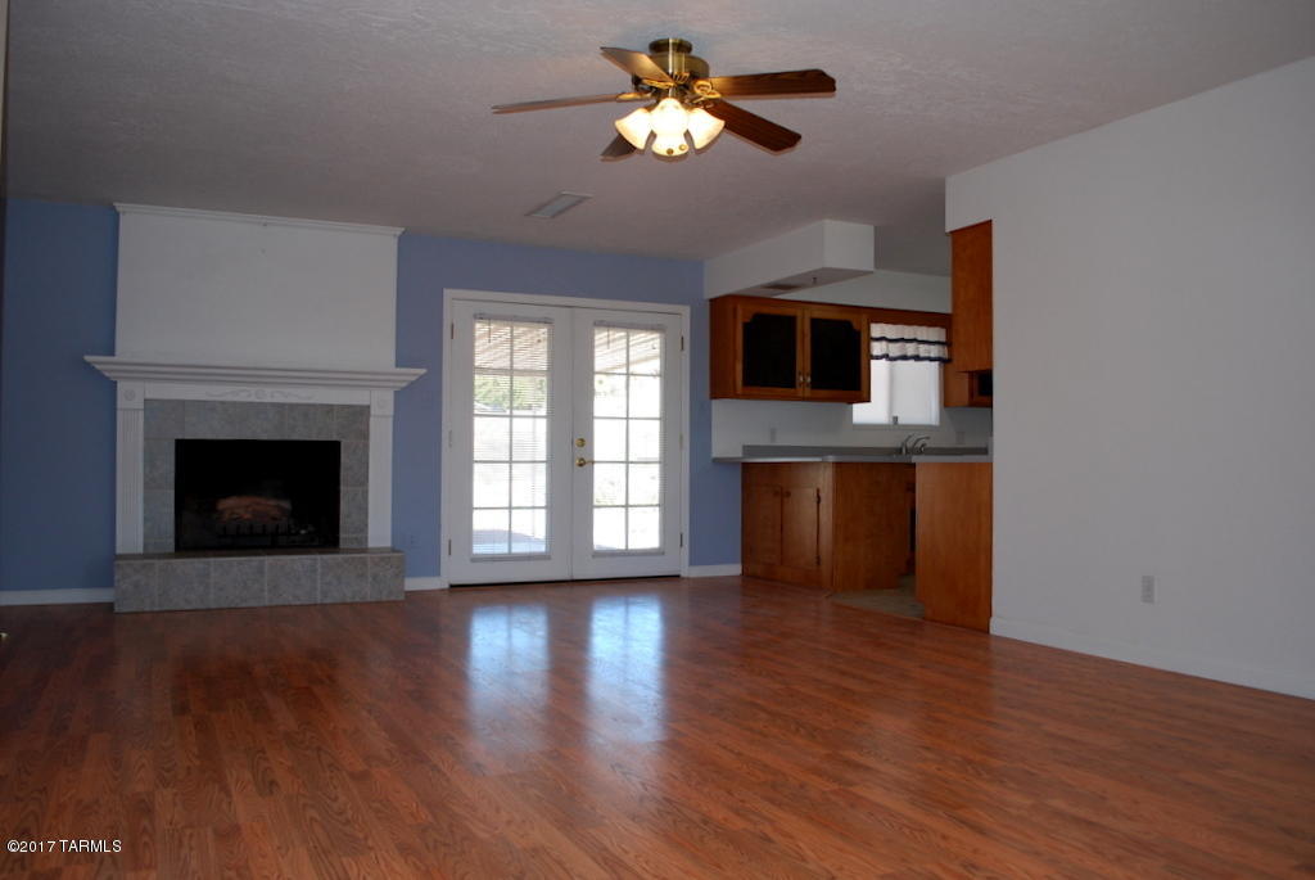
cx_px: 658
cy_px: 440
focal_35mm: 27
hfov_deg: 67.3
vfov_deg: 48.0
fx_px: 987
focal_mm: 18
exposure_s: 1/100
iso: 200
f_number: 3.5
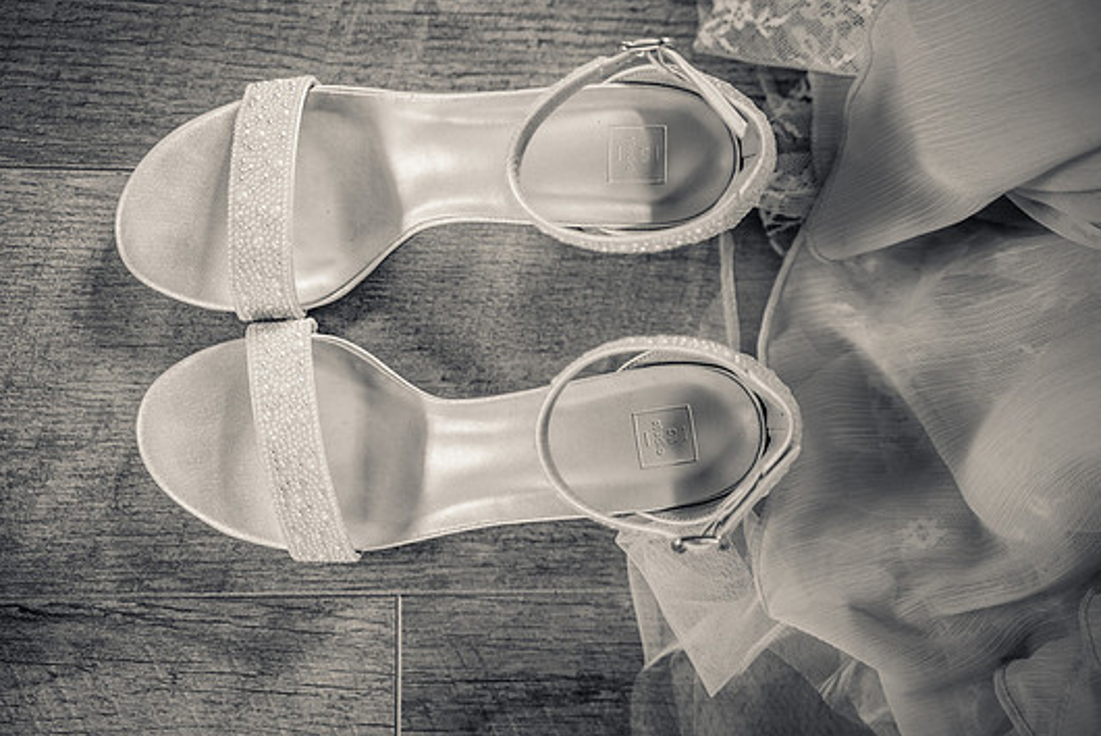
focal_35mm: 82
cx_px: 540
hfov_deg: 24.7
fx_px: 2509
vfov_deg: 16.7
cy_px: 340
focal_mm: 75
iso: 400
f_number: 2.8
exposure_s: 1/125
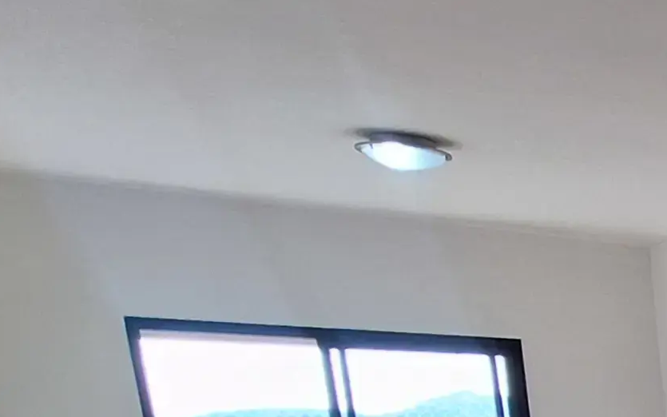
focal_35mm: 66
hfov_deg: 20.8
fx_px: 1200
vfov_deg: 16.2
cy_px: 775
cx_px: 1218
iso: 50
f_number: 2.2
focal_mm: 1.74
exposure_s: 1/60
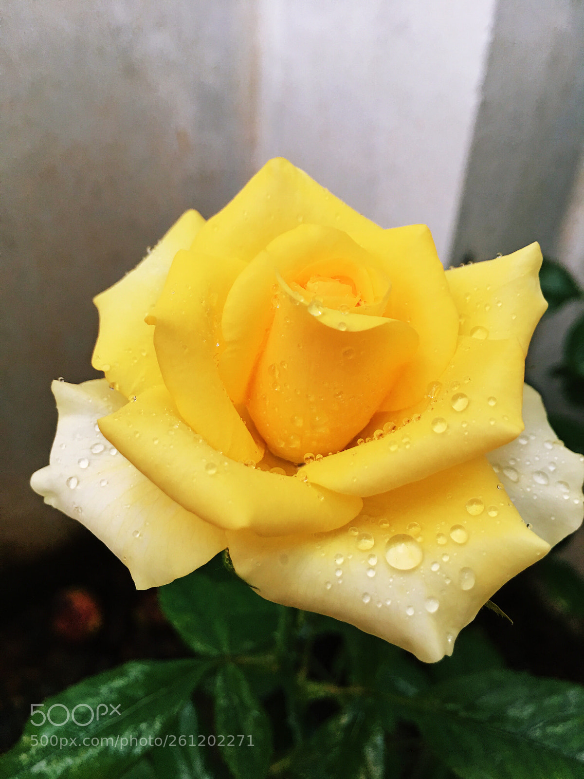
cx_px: 292
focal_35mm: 29
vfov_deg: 61.7
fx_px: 652
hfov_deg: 48.2
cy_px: 390
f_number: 2.2
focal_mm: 4.15
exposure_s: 1/33
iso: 64
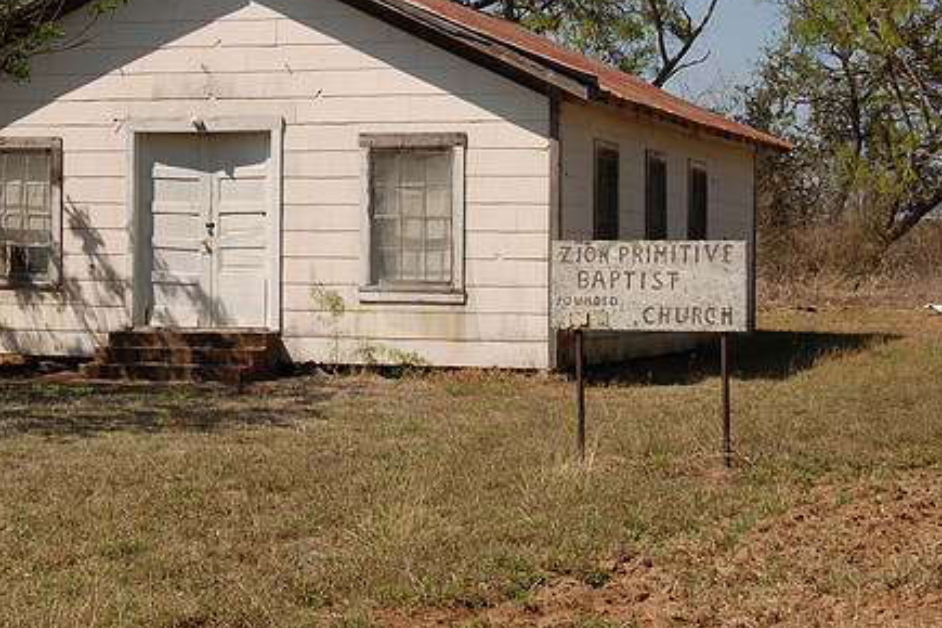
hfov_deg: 24.2
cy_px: 230
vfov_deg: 16.2
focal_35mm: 84
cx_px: 381
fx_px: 2198
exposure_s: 1/160
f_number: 16
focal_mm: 42
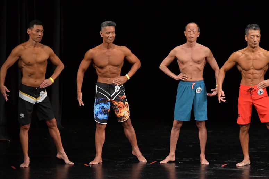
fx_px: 2017
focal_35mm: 270
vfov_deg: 5.1
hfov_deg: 7.6
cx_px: 134
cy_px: 90
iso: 3200
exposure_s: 1/400
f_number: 5.6
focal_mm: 180
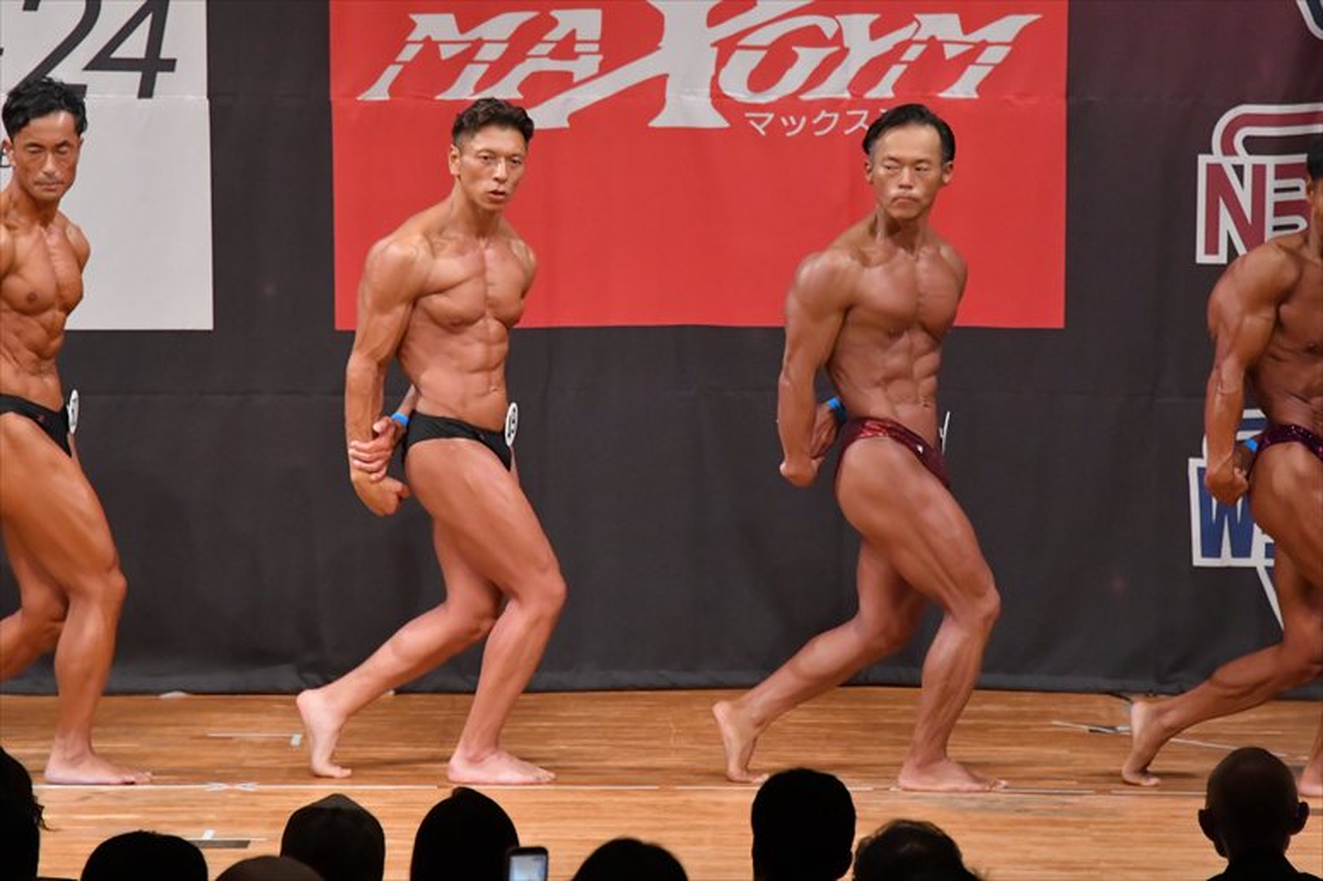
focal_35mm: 270
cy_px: 440
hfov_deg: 7.6
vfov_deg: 5.1
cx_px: 662
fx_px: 9918
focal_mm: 180
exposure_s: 1/400
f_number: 5.6
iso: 8000
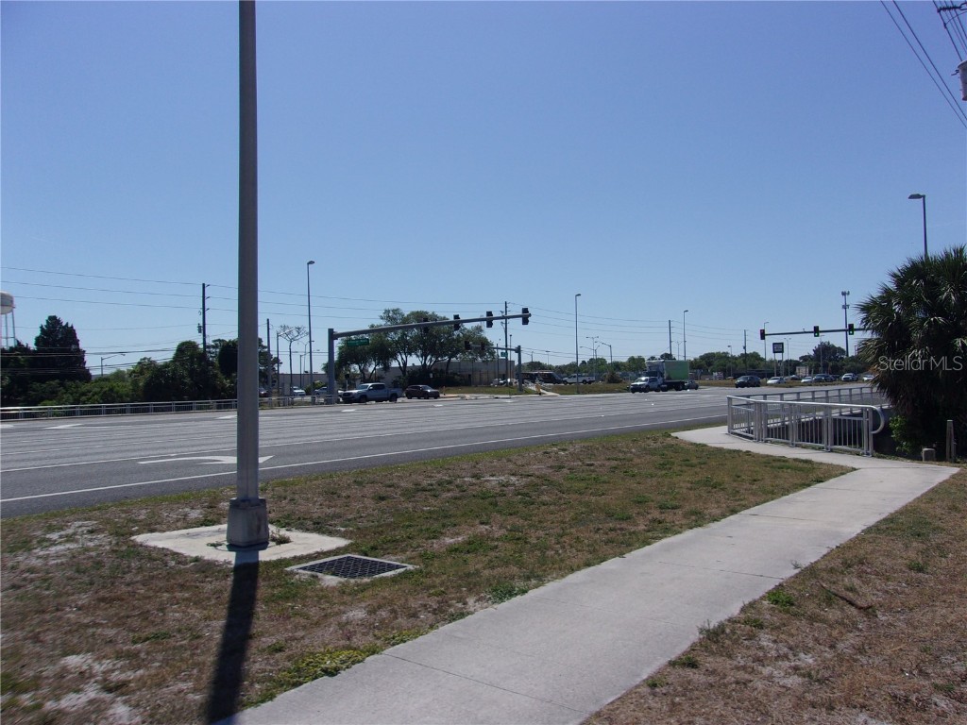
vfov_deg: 51.4
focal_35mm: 27
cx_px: 484
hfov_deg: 65.3
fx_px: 754
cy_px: 362
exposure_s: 1/210
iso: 80
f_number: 10.4
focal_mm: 4.9
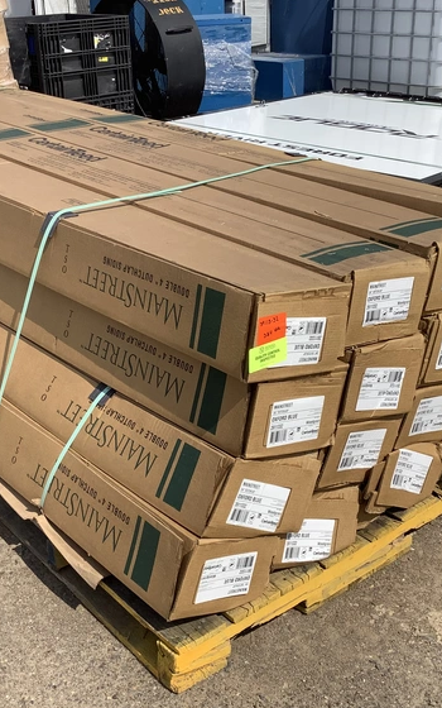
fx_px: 848
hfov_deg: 29.2
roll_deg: +3.0
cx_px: 187
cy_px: 355
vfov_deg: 45.3
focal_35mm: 44
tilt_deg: -25.5
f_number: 2.4
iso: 25
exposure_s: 1/2331
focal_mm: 3.3
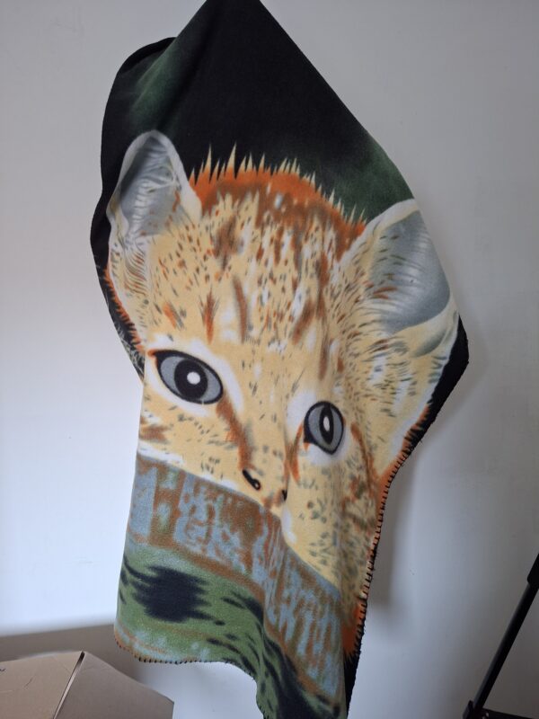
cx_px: 270
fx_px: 478
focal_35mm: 23
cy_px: 360
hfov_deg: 58.9
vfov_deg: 73.9
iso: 320
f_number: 1.8
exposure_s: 1/33
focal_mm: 5.54
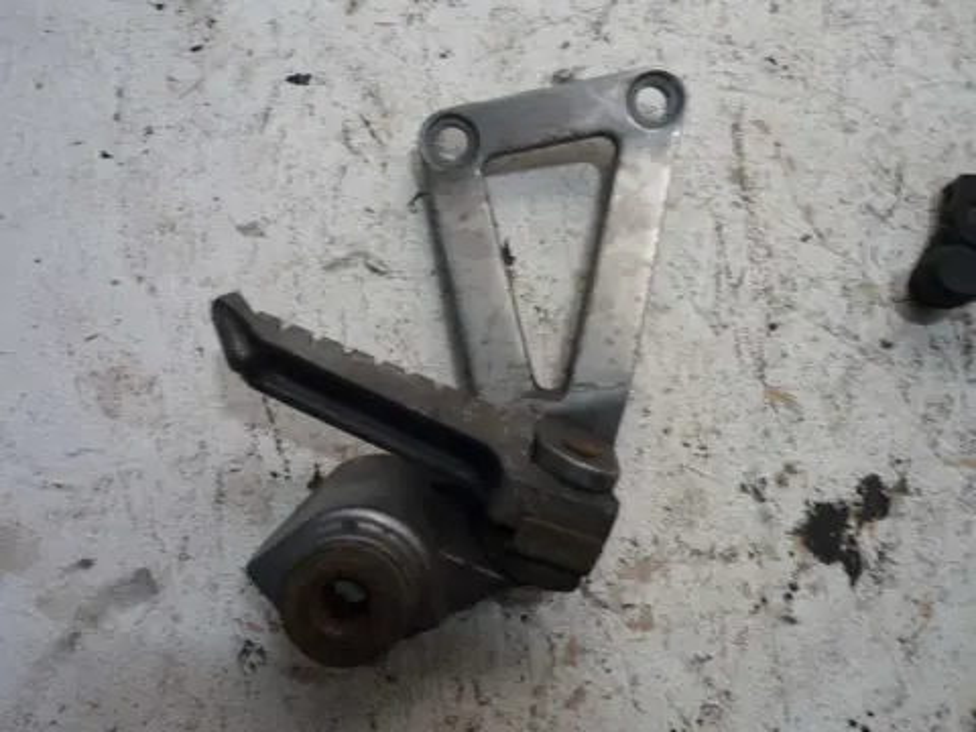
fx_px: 930
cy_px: 366
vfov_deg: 42.9
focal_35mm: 33
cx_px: 488
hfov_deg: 55.4
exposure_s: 1/30
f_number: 2.8
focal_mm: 5.5
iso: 125
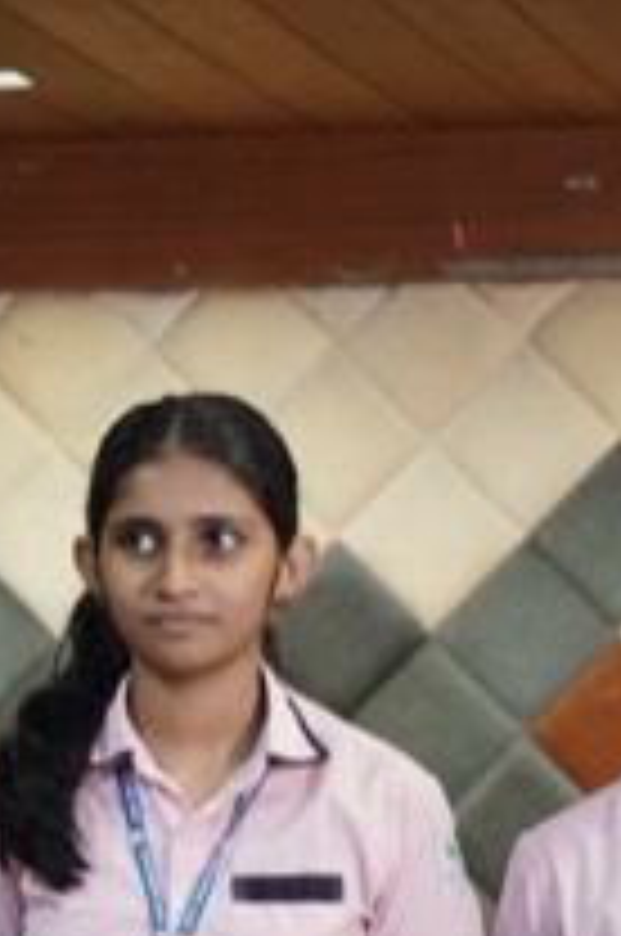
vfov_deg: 9.8
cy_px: 828
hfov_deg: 6.5
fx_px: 5426
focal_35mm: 209
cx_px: 657
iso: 5000
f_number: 2.8
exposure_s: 1/400
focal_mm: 41.4
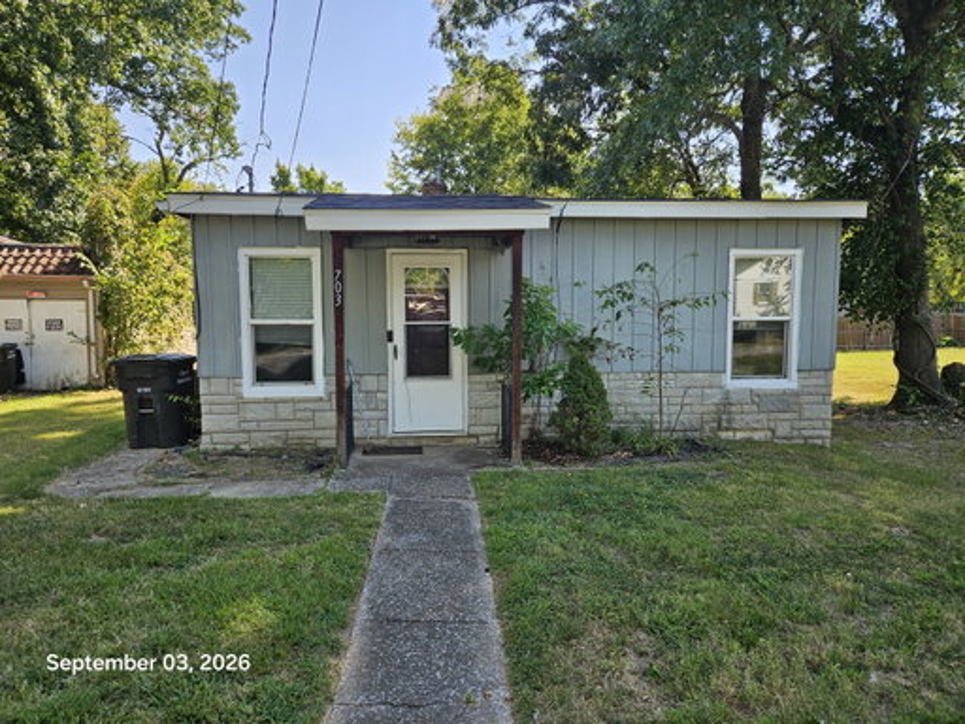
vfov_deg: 58.9
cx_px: 482
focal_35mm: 23
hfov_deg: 73.9
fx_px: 641
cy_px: 362
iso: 25
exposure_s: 1/575
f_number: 1.8
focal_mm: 5.4
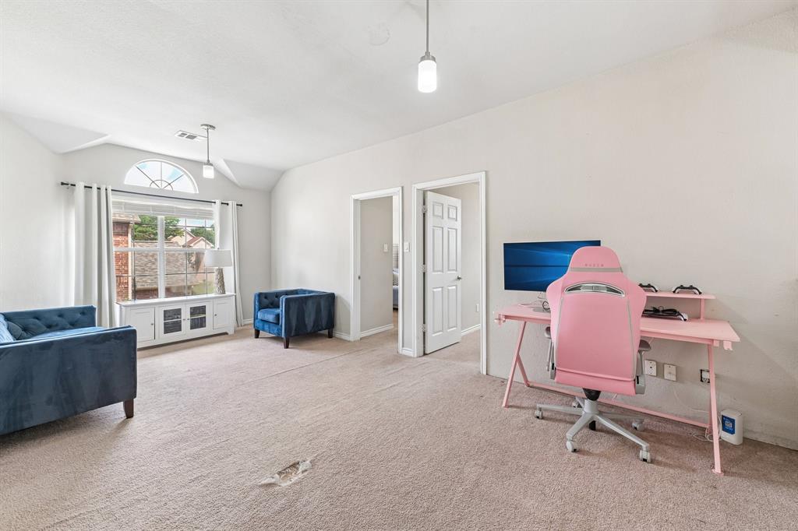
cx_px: 399
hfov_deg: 104.3
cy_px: 266
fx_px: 310
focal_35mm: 14
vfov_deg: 81.2
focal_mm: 14
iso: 400
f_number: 8
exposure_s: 1/15
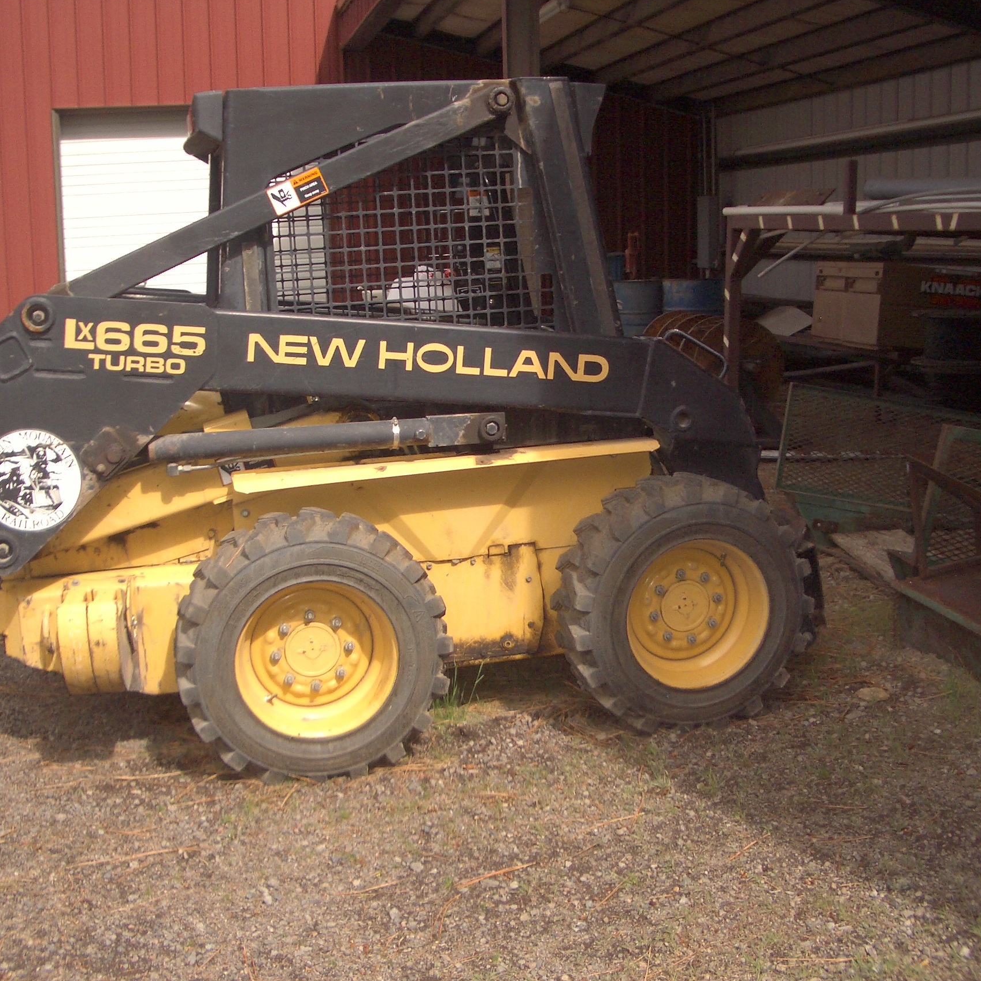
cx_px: 443
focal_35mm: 42
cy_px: 494
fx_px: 1347
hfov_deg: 40.0
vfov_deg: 40.0
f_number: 2.6
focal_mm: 5.8
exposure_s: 1/1000
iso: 100
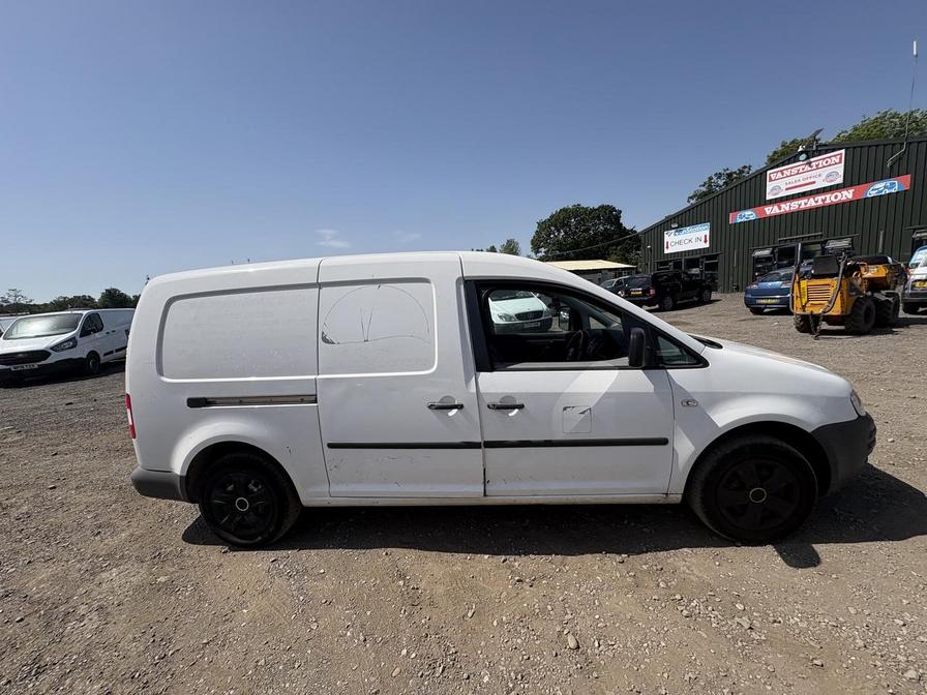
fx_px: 375
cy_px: 348
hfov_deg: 102.1
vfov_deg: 85.7
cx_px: 464
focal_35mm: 14
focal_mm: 2.22
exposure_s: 1/2674
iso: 40
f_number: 2.2
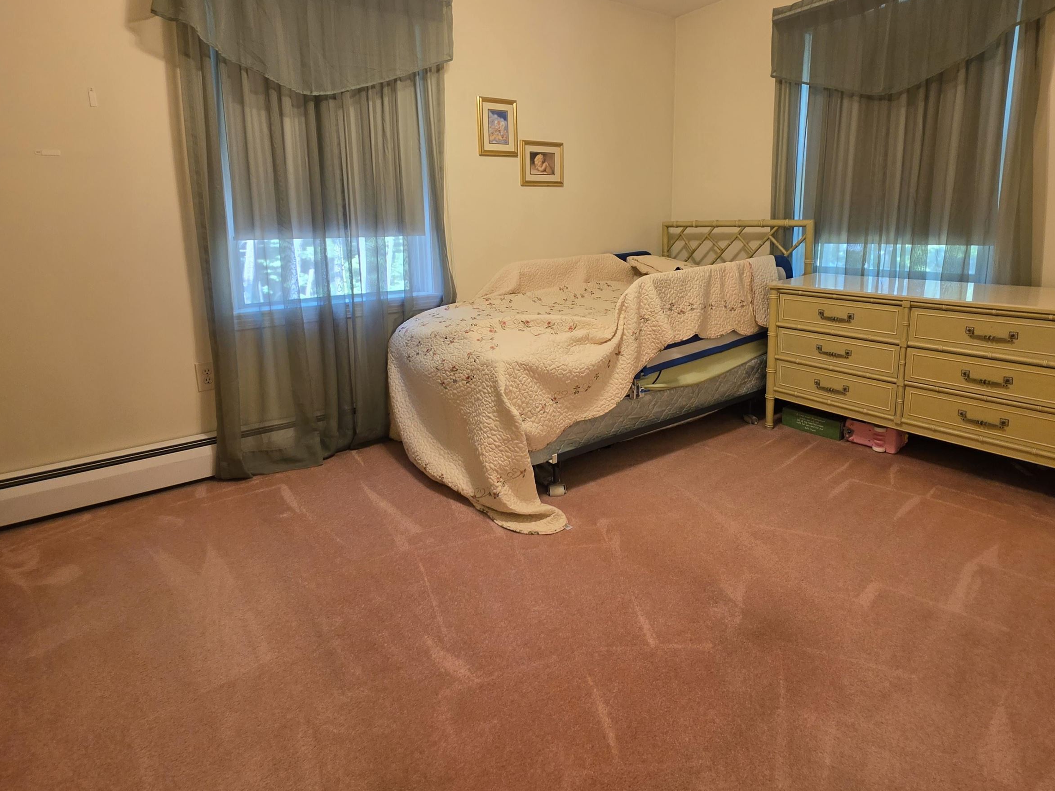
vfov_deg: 74.0
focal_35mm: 17
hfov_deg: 91.0
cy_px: 320
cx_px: 532
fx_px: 518
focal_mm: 2.2
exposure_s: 1/60
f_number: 1.9
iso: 200
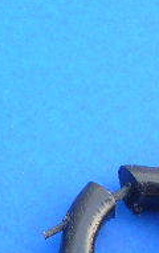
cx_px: 3
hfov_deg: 10.5
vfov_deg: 16.5
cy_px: 246
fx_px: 857
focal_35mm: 124
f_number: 2.8
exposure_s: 1/47.4
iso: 50
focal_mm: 5.8
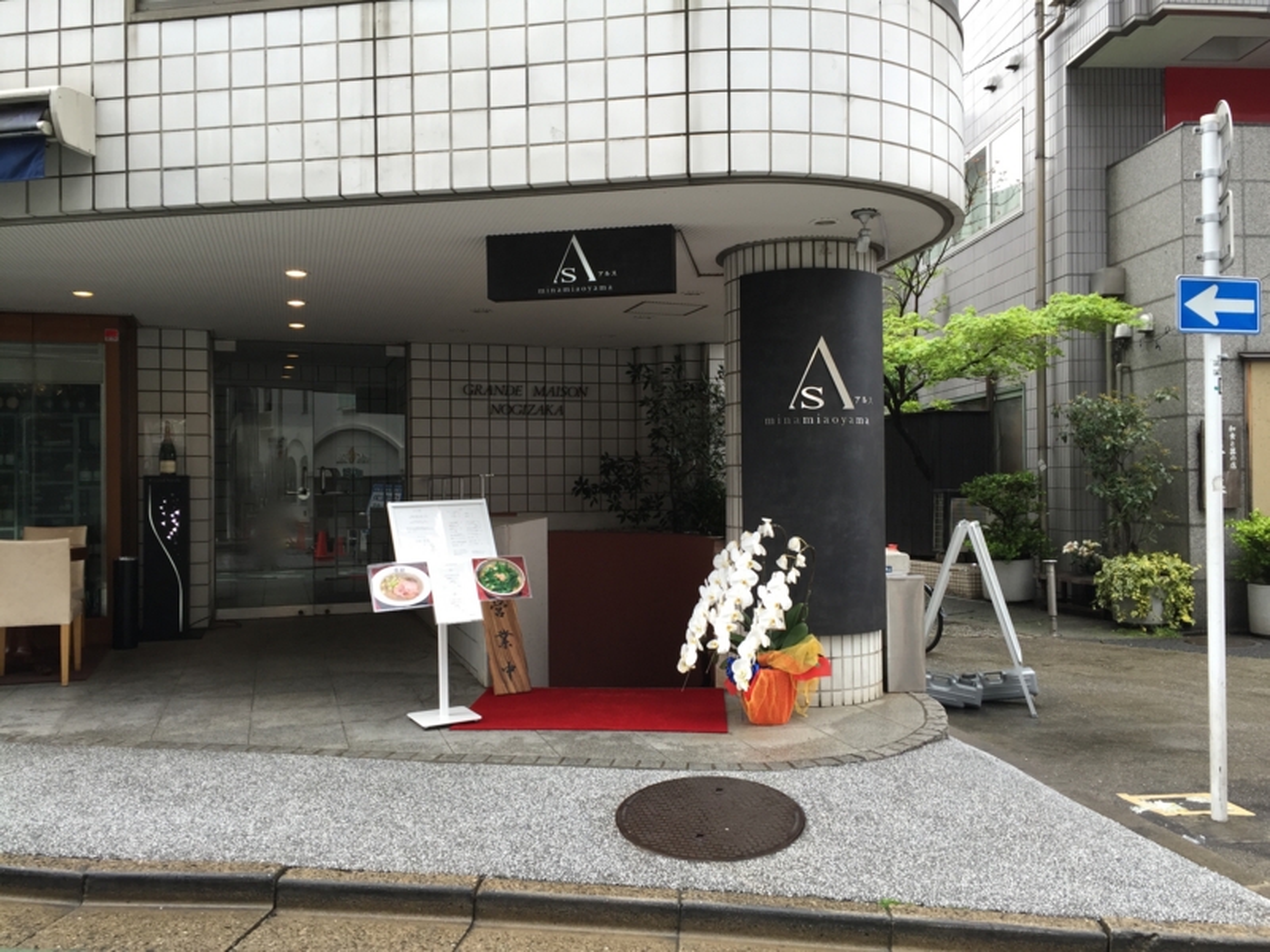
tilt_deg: +0.3
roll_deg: +0.0
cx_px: 635
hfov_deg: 61.7
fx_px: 1064
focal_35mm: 29
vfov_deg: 48.2
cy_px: 476
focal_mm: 4.15
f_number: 2.2
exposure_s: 1/120
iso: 32
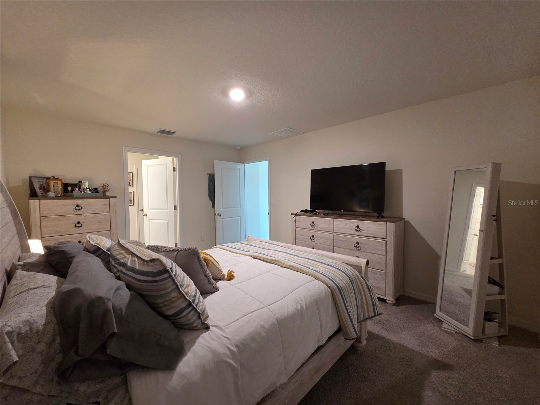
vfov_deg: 89.9
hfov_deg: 106.2
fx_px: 203
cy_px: 202
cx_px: 270
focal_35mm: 13
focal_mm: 2.2
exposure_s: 1/60
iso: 500
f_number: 2.2
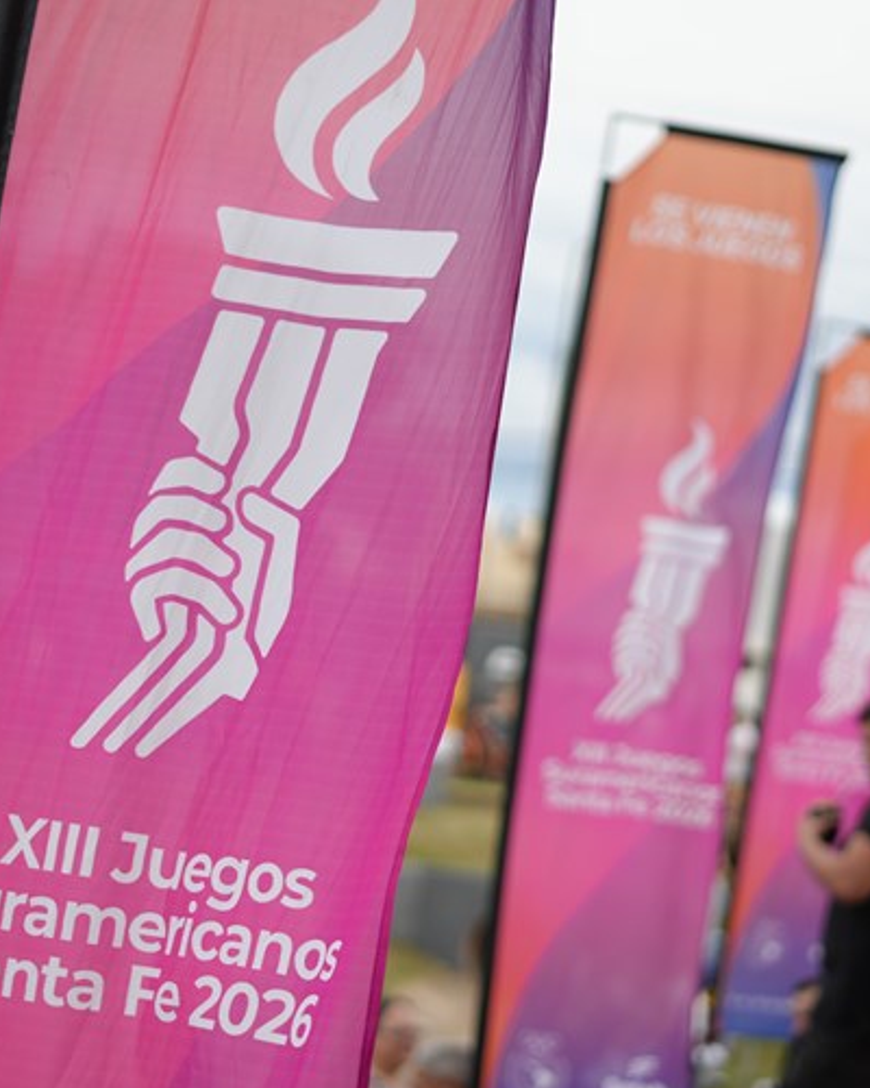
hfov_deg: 20.4
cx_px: 437
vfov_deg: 25.4
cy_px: 578
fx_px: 2414
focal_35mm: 75
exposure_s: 1/2000
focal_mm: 50
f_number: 2
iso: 160
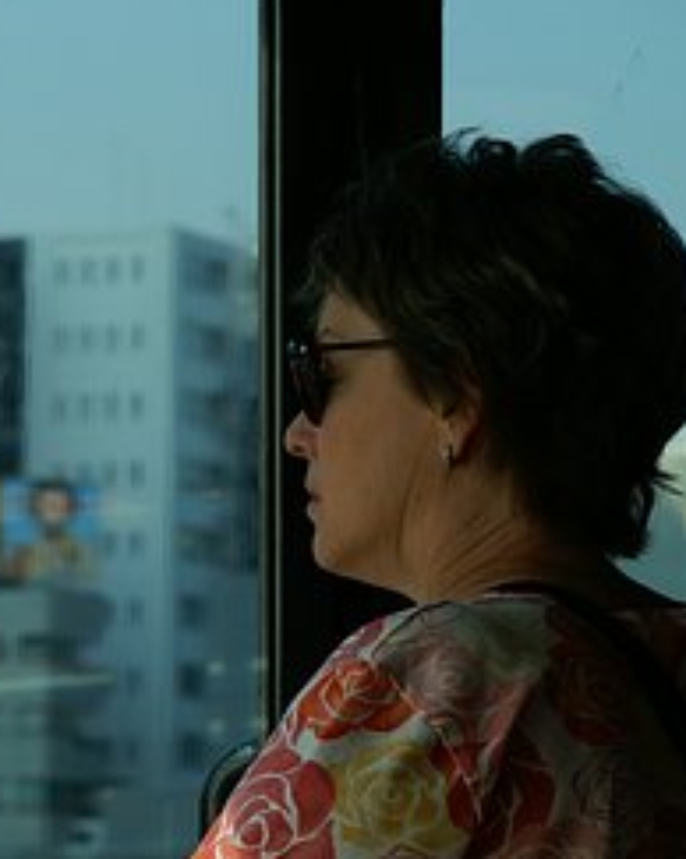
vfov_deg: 7.7
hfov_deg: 6.1
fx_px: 6403
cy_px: 523
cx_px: 60
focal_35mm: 252
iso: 100
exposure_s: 1/160
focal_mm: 85
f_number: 8
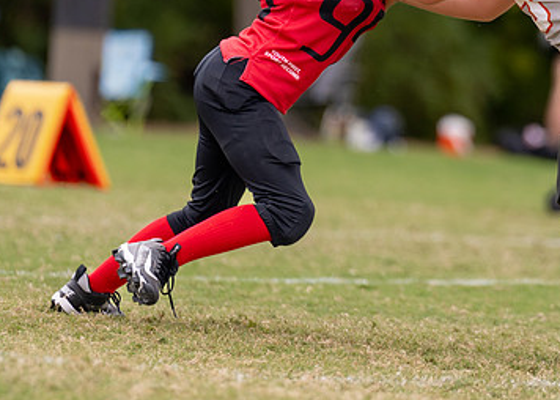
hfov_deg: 3.1
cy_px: 8
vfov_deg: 2.2
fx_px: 10350
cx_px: 508
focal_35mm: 651
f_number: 2.8
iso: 100
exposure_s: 1/1250
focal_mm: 200
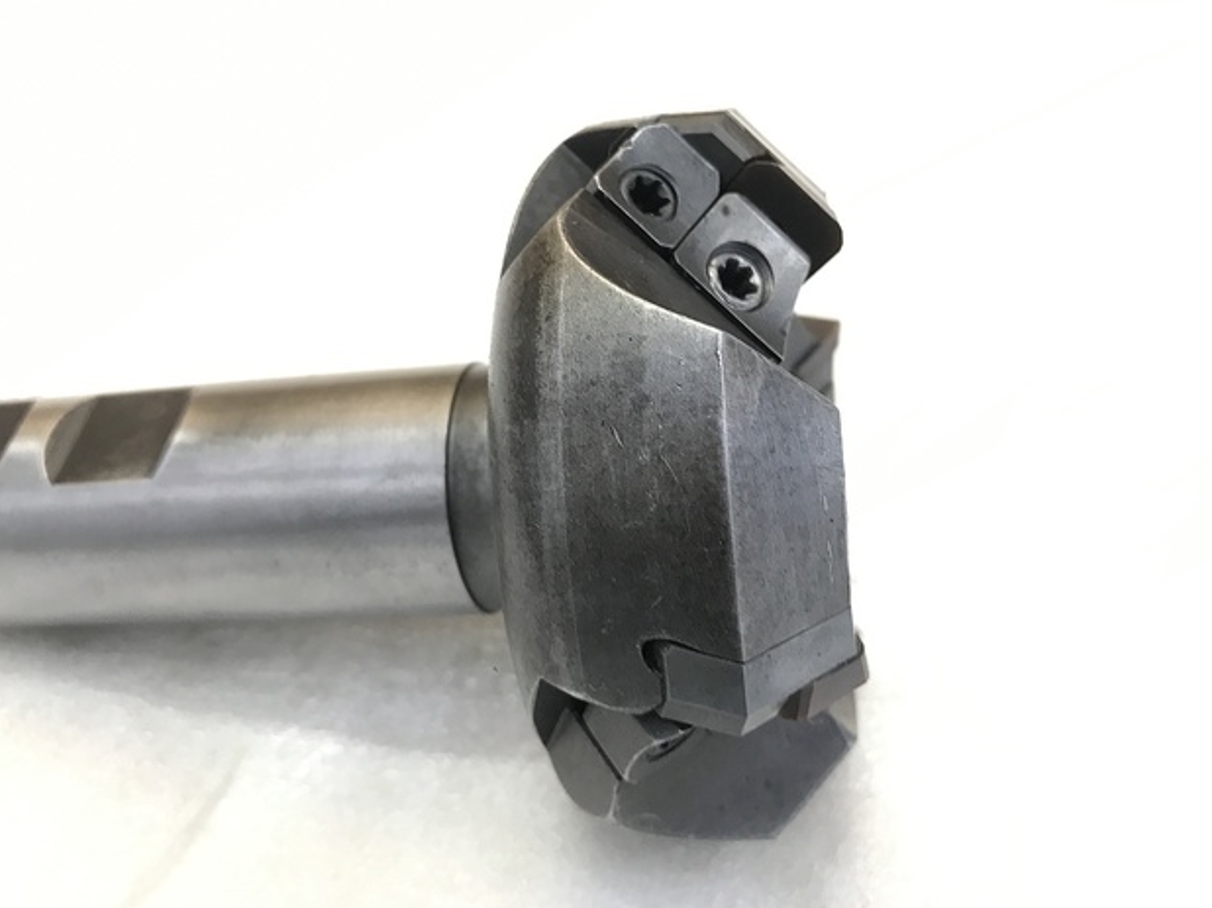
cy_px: 469
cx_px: 610
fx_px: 1015
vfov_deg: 48.2
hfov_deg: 61.7
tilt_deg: -50.6
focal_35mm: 29
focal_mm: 3.99
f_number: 1.8
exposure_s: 1/17
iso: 40
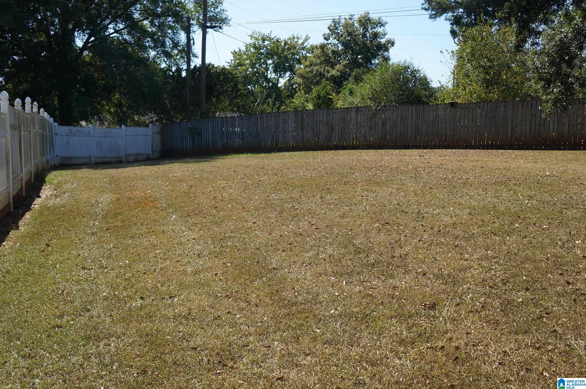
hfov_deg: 59.6
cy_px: 194
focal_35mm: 32
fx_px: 512
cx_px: 293
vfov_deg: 41.6
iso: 100
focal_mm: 21
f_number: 5.6
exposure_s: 1/400
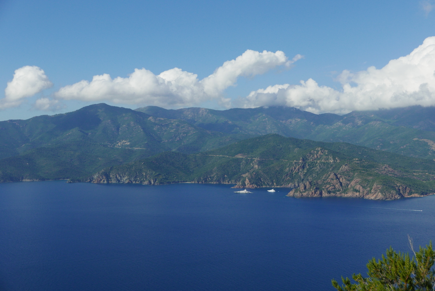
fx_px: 629
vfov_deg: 26.0
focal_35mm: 52
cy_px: 146
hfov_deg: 38.2
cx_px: 218
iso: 200
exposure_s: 1/1300
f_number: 5.6
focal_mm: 23.6
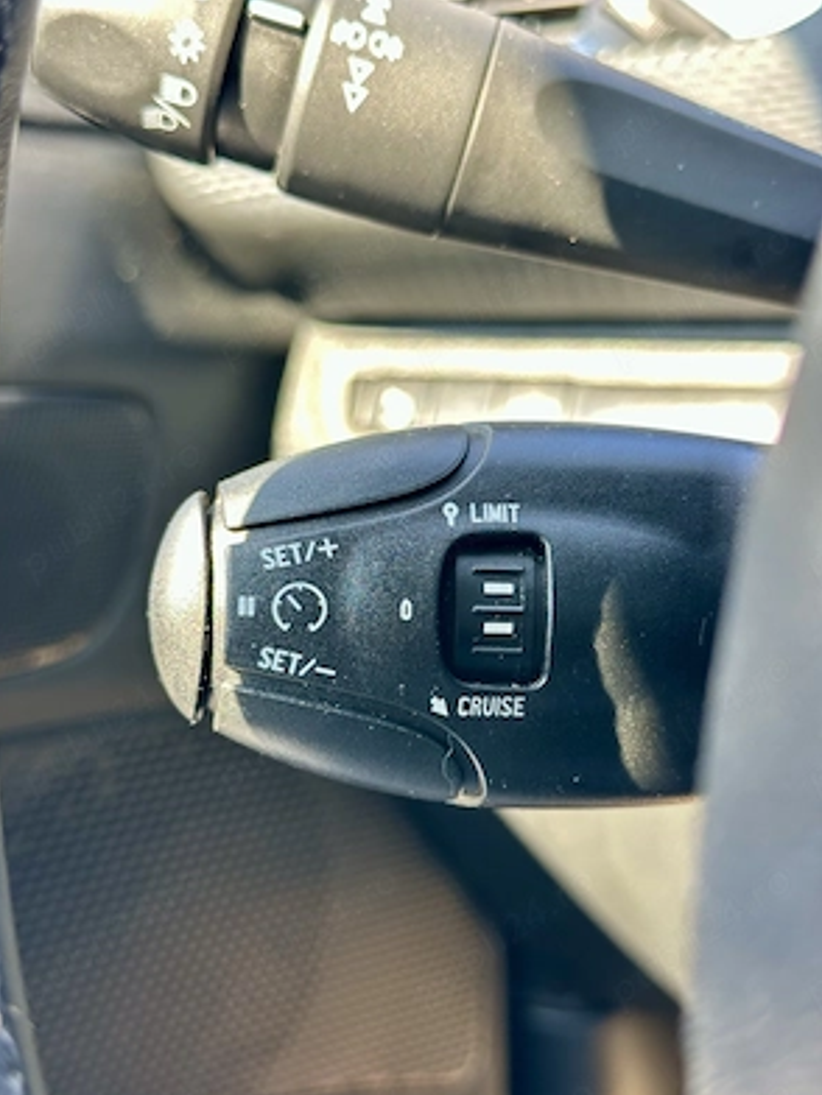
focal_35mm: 49
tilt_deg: -15.6
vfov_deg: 38.9
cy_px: 556
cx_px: 405
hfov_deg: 29.7
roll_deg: +2.2
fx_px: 1551
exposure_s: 1/60
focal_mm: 6.86
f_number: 1.78
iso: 125
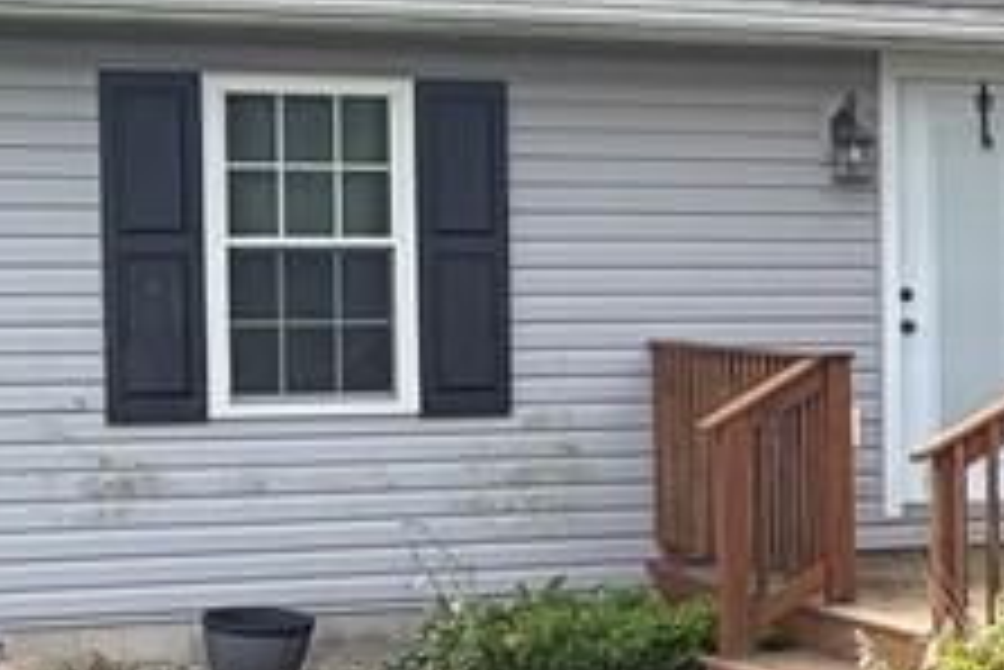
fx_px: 3460
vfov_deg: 11.1
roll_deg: +0.8
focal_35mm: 124
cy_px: 409
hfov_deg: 14.8
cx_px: 1684
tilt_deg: -1.6
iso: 64
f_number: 1.6
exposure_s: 1/850
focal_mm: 5.96
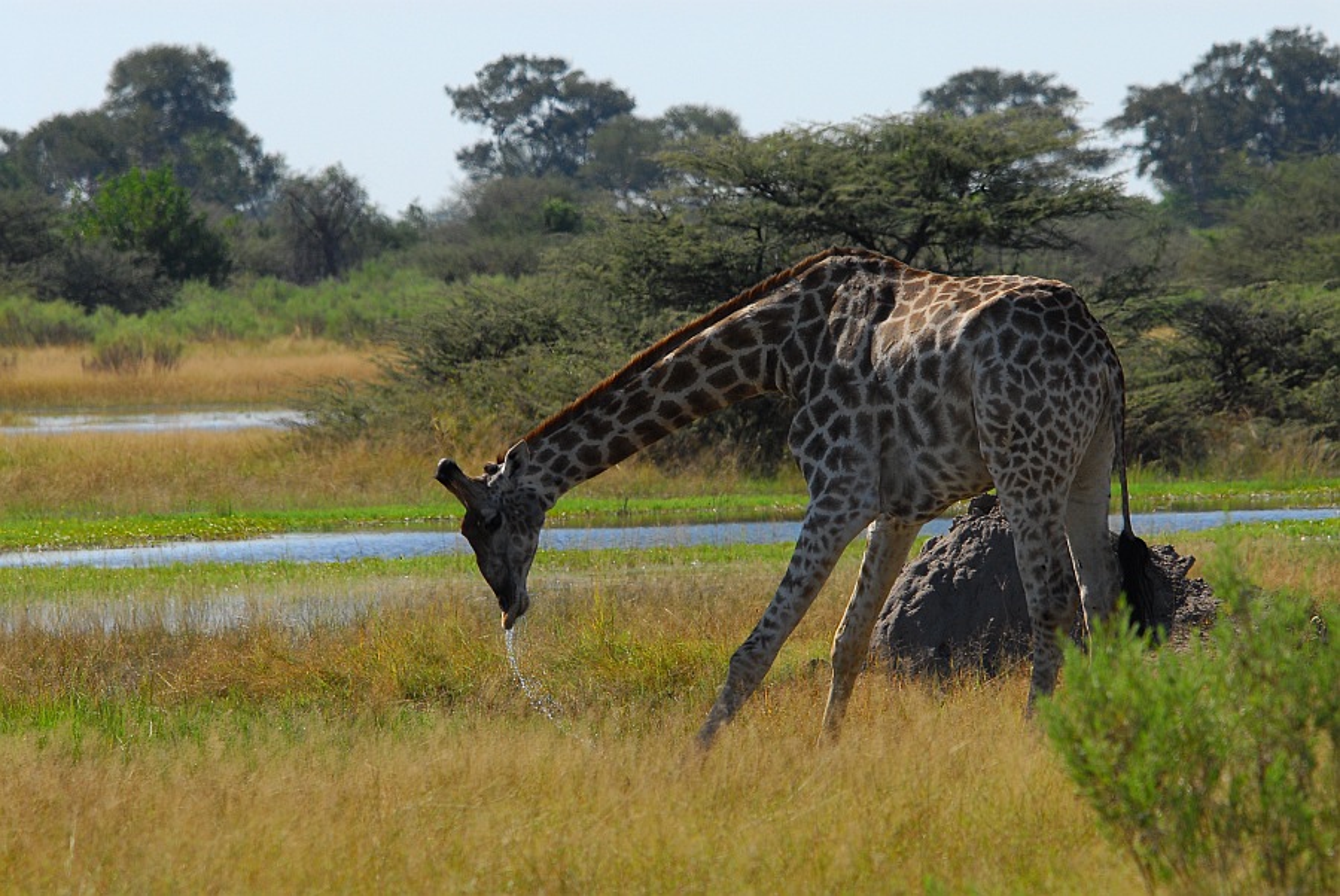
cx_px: 670
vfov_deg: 3.2
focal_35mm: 435
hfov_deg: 4.7
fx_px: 16207
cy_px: 448
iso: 400
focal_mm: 290
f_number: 10
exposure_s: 1/640
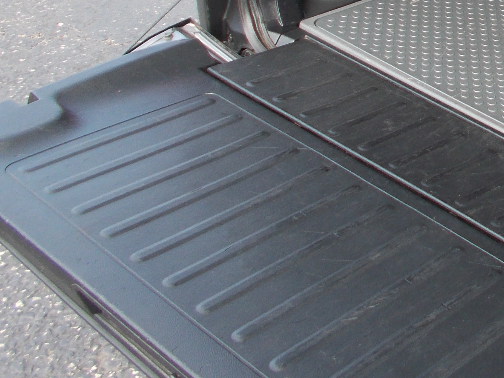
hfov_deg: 24.6
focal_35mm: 71
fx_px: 1034
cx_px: 619
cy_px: -91
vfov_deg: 19.4
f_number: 3.2
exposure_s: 1/100
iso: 80
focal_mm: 4.6
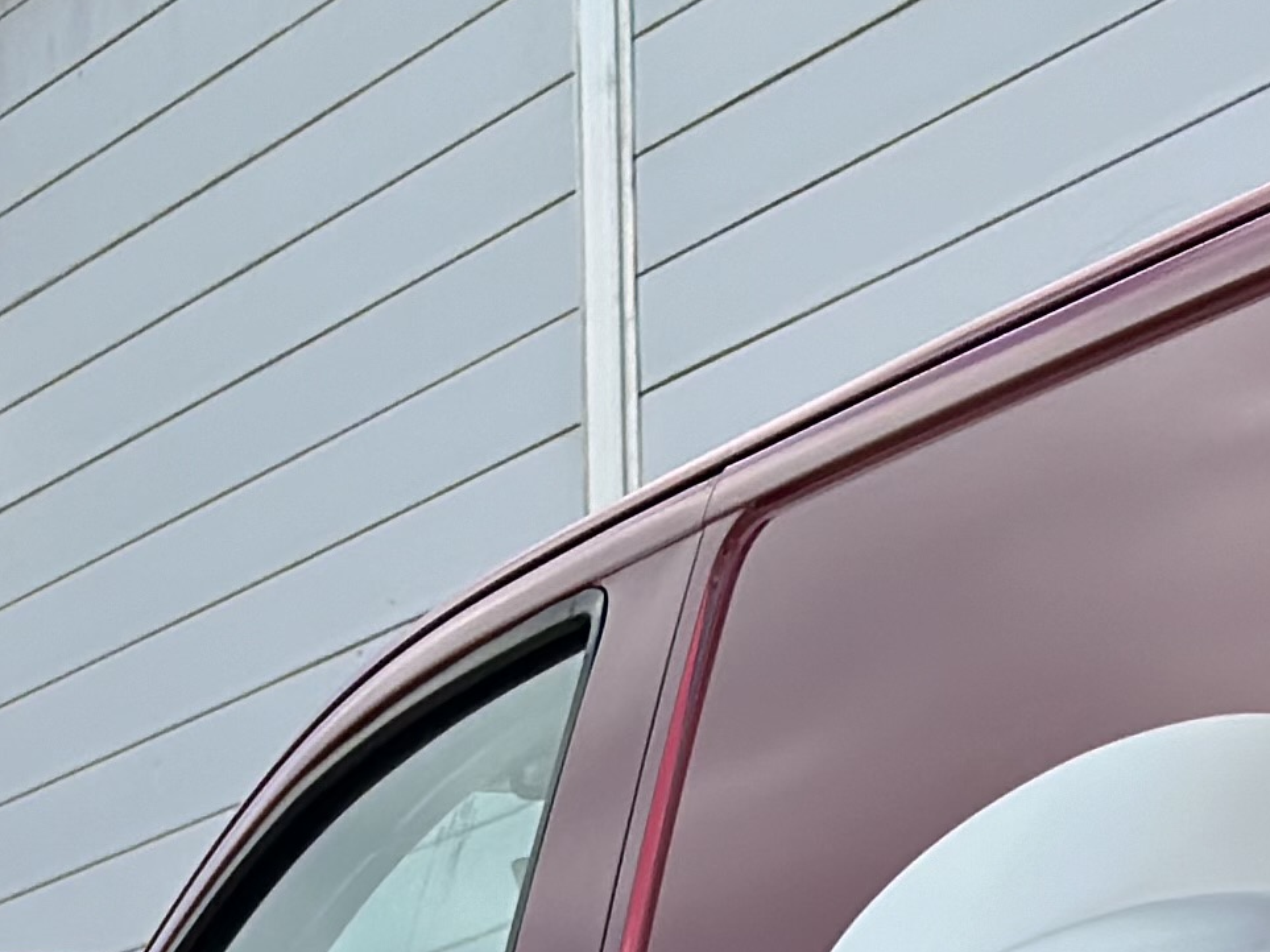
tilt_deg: +2.4
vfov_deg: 7.2
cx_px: 707
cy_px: 1646
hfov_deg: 9.8
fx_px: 7373
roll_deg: +1.3
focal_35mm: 201
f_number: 1.78
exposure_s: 1/3257
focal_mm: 6.86
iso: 80
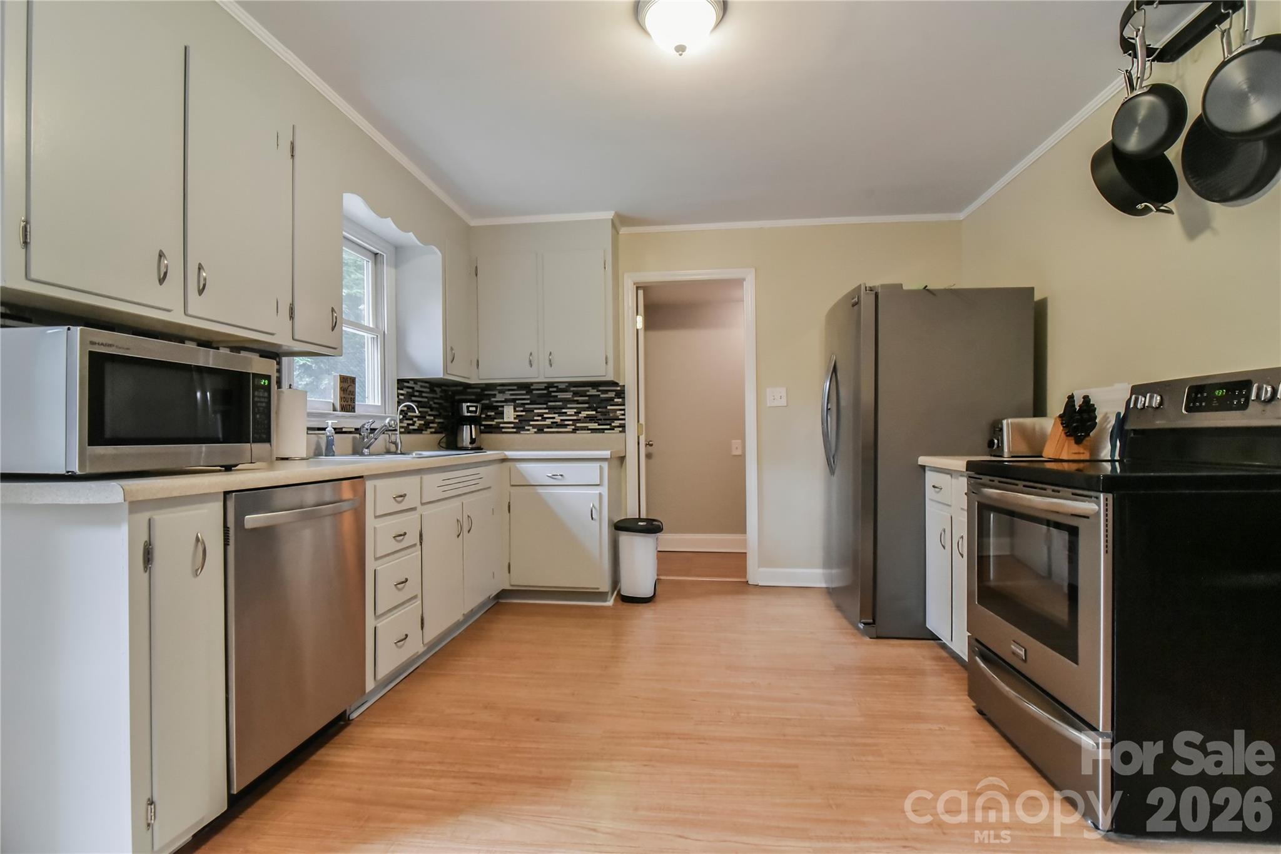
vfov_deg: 73.8
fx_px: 569
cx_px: 640
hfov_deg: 96.7
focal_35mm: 16
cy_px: 427
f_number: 8
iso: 4000
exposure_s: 1/60
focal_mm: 16
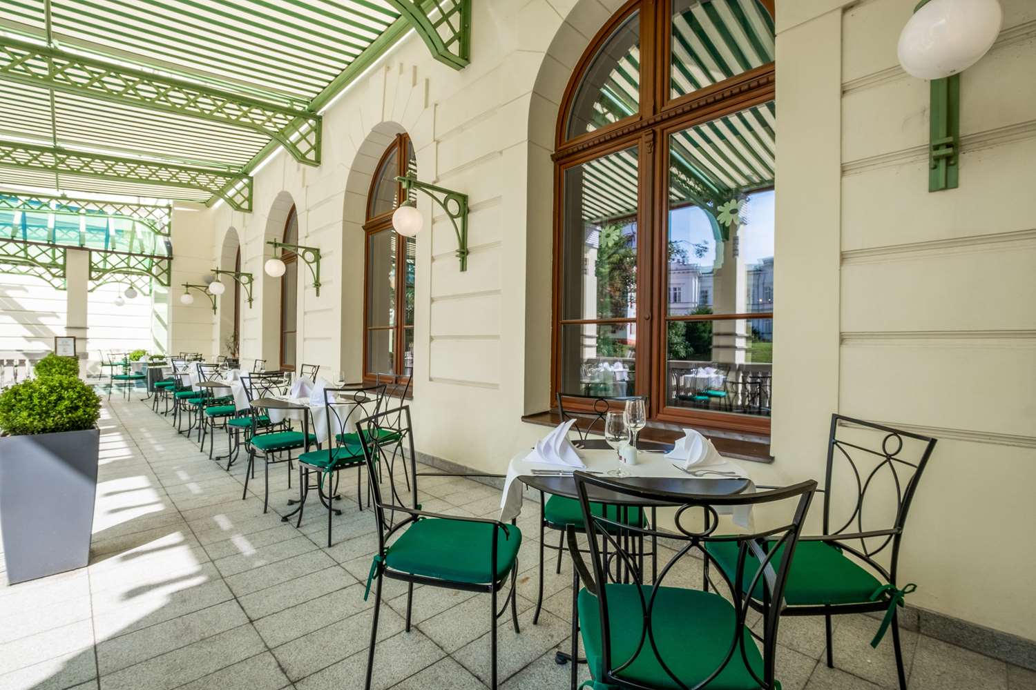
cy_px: 345
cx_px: 518
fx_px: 432
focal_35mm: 15
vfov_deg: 77.3
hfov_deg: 100.4
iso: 200
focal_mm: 10
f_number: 11
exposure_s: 1/160
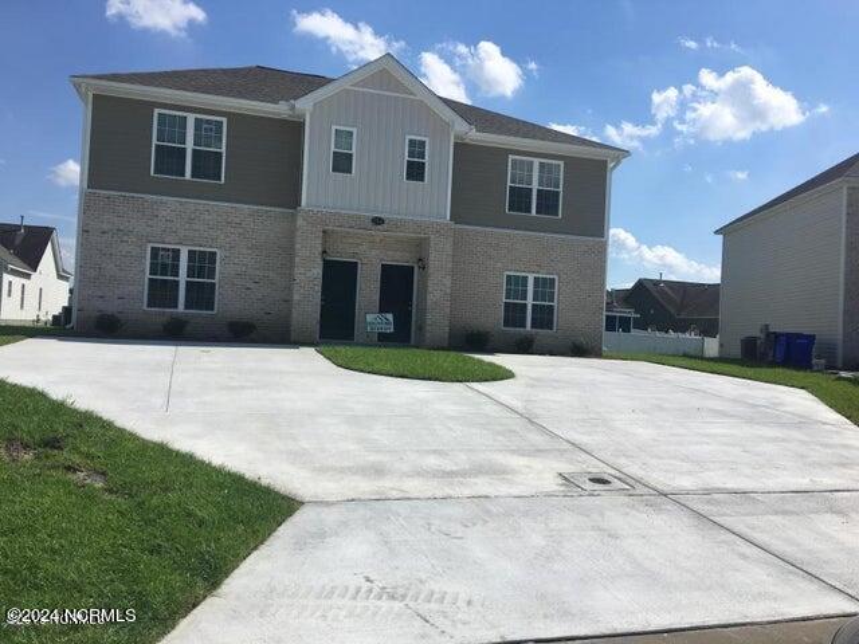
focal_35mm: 29
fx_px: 720
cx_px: 430
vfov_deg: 48.2
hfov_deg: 61.7
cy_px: 322
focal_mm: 4.15
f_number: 2.2
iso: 25
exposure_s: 1/2404
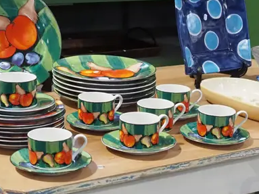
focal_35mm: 91
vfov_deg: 15.5
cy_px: 251
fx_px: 681
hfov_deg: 21.4
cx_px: 181
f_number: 5.6
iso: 2000
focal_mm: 17
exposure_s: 1/60
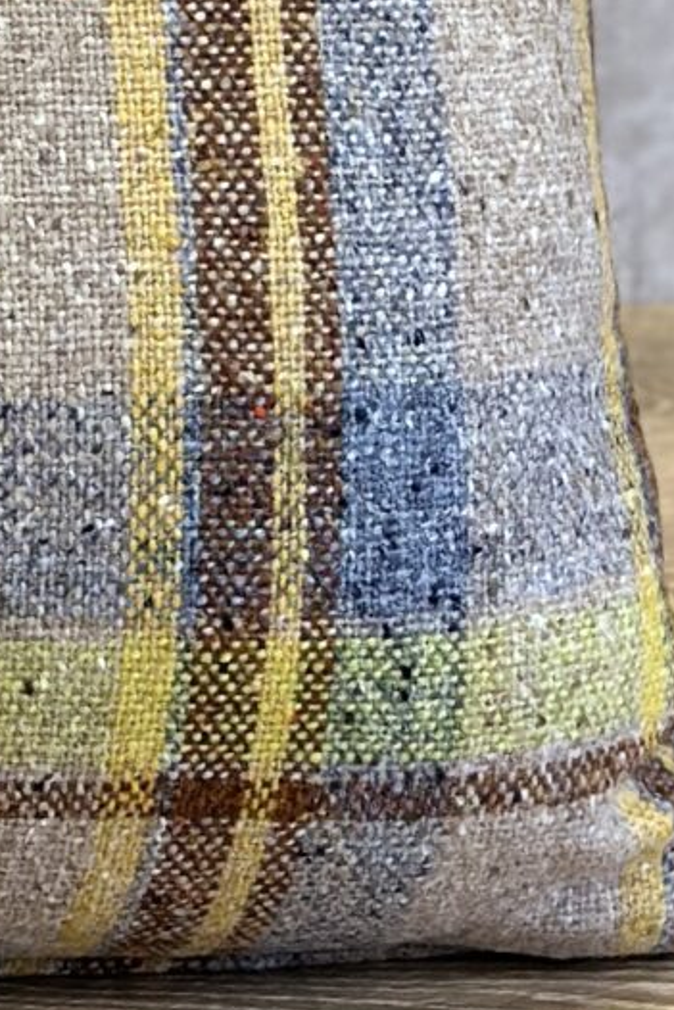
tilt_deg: -13.7
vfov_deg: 8.4
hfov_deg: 5.5
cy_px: -315
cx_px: -979
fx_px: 6819
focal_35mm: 243
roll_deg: +1.4
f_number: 1.78
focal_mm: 6.86
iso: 100
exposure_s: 1/120
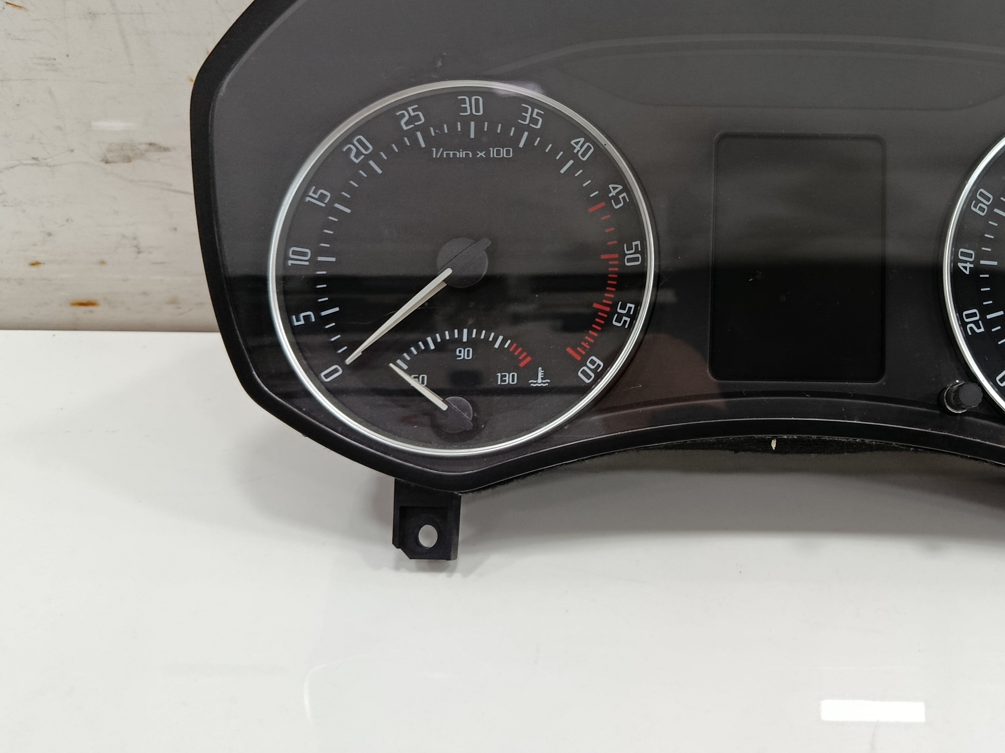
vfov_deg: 34.0
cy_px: 236
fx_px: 1219
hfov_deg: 43.0
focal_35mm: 42
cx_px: 785
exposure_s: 1/50
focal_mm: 5.24
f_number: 1.7
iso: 583
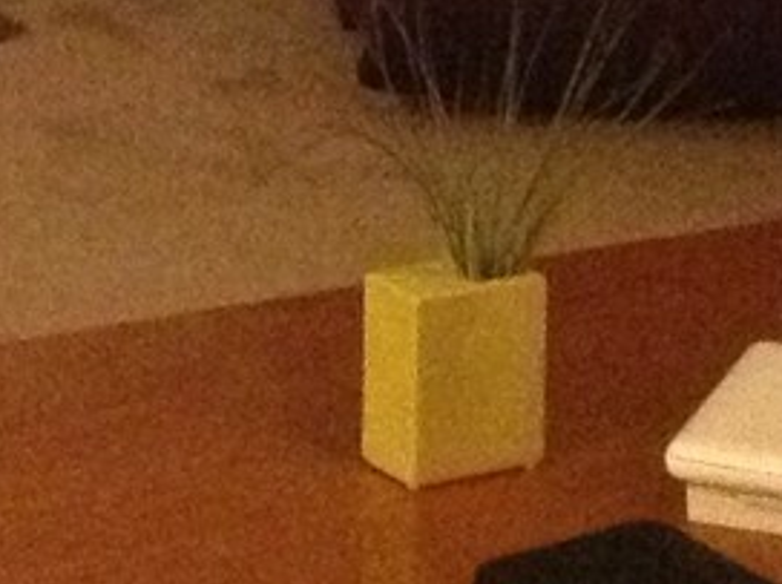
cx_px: -142
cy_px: -315
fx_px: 4645
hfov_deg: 9.5
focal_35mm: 206
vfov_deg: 7.1
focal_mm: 4.28
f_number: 2.4
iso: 800
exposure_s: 1/15
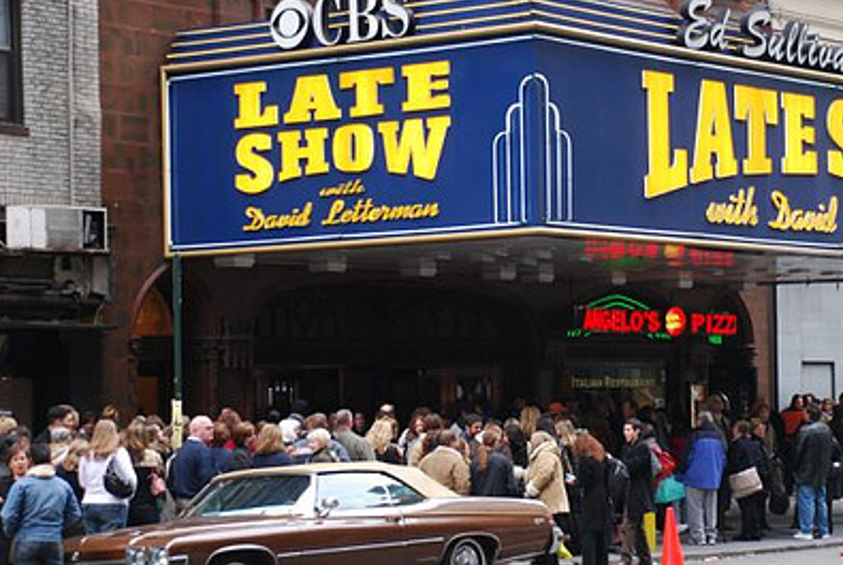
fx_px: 2581
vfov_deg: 12.5
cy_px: 280
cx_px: 589
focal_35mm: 110
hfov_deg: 18.5
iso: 400
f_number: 5
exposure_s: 1/50
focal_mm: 50
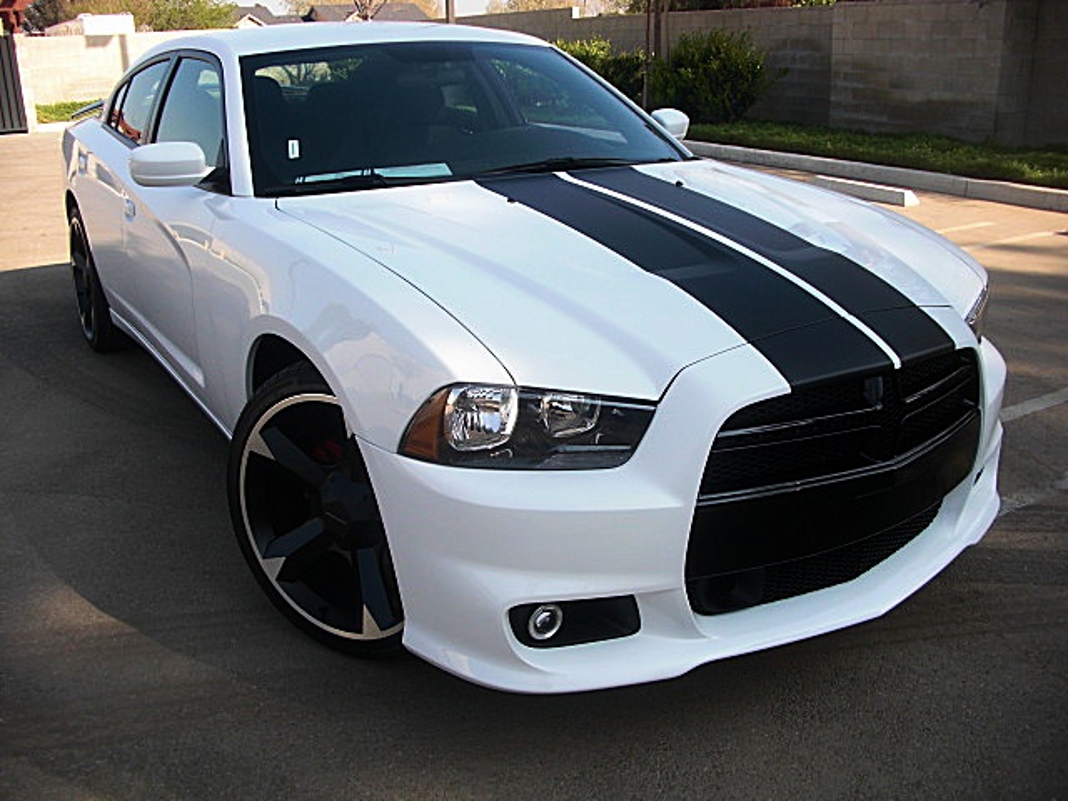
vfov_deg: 39.7
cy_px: 400
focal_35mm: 36
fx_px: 1111
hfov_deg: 51.4
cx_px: 534
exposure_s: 1/500
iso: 50
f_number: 2.8
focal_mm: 6.3
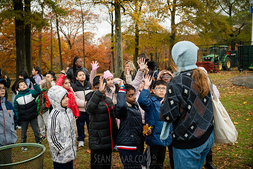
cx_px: 126
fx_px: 246
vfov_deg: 37.8
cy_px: 84
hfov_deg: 54.5
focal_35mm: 35
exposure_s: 1/320
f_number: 4
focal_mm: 35
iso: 4000
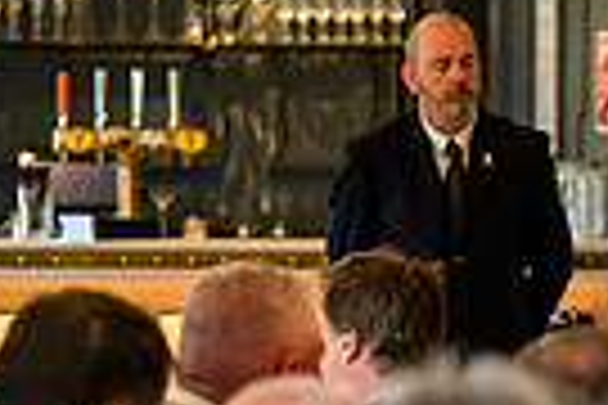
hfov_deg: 4.3
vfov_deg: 2.9
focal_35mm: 472
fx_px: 7971
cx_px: 1275
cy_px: 443
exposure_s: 1/500
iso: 4000
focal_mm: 110
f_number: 2.8
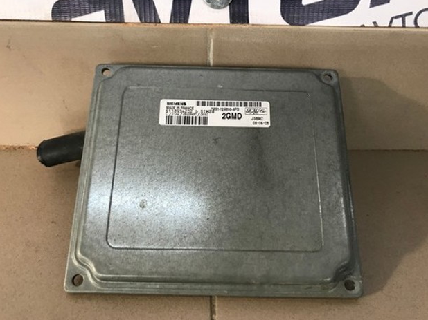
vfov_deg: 48.2
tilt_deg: -38.0
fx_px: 358
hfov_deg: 61.7
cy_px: 160
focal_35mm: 29
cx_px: 213
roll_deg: -1.7
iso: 32
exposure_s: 1/33
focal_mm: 3.99
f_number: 1.8
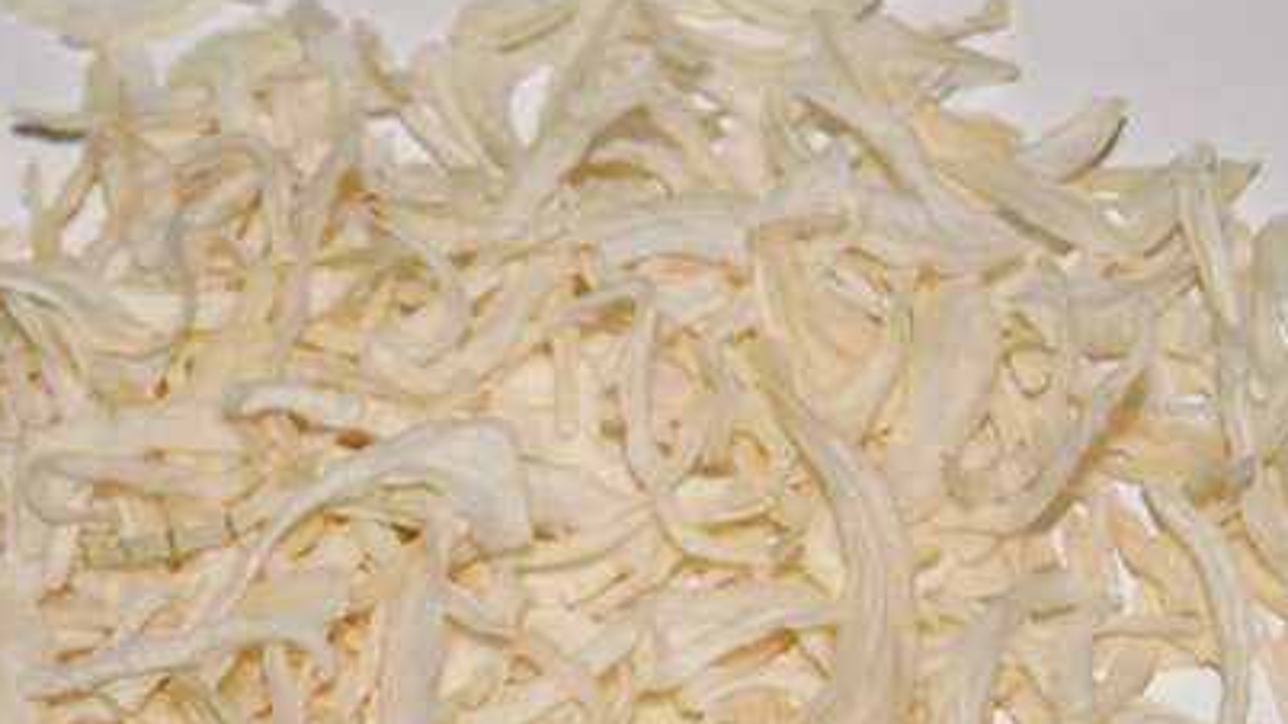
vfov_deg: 7.0
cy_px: 738
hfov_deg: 12.5
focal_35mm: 172
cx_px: 631
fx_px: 5875
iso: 100
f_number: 5.6
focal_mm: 55
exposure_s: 1/50
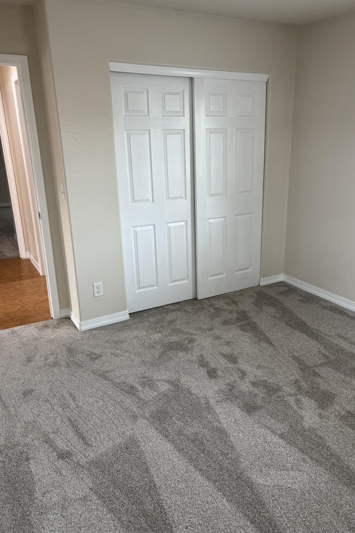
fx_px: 414
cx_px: 201
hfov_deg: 46.3
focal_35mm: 28
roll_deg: +0.0
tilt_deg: -18.4
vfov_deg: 65.5
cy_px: 266
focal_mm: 5.96
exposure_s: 1/60
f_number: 1.6
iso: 125
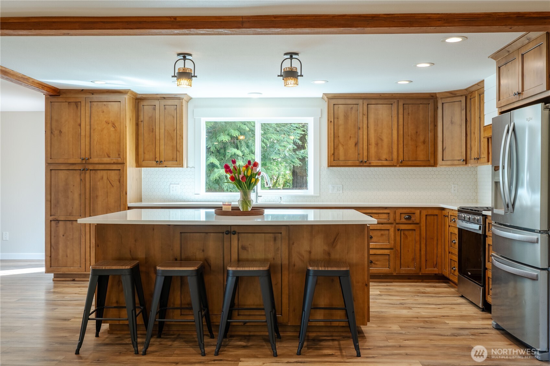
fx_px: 535
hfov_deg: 54.4
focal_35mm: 35
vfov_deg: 37.8
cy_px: 183
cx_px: 275
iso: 250
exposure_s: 1/100
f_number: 7.1
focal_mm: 35
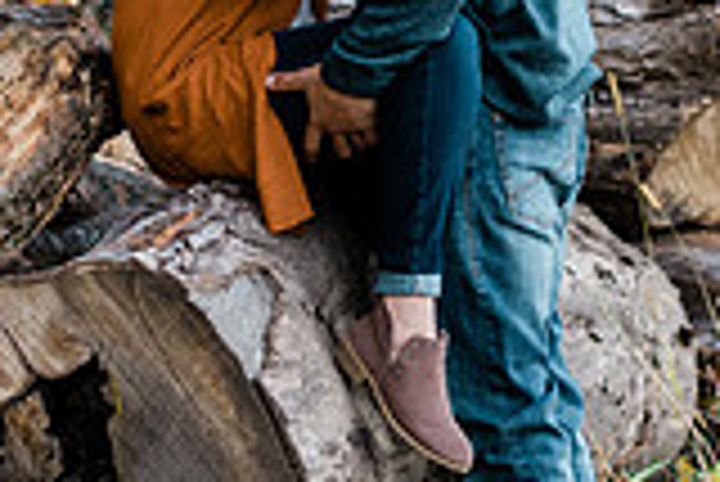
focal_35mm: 210
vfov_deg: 6.5
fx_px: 4204
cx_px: 518
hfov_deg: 9.8
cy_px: 61
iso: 320
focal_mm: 58
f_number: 2.8
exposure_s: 1/200
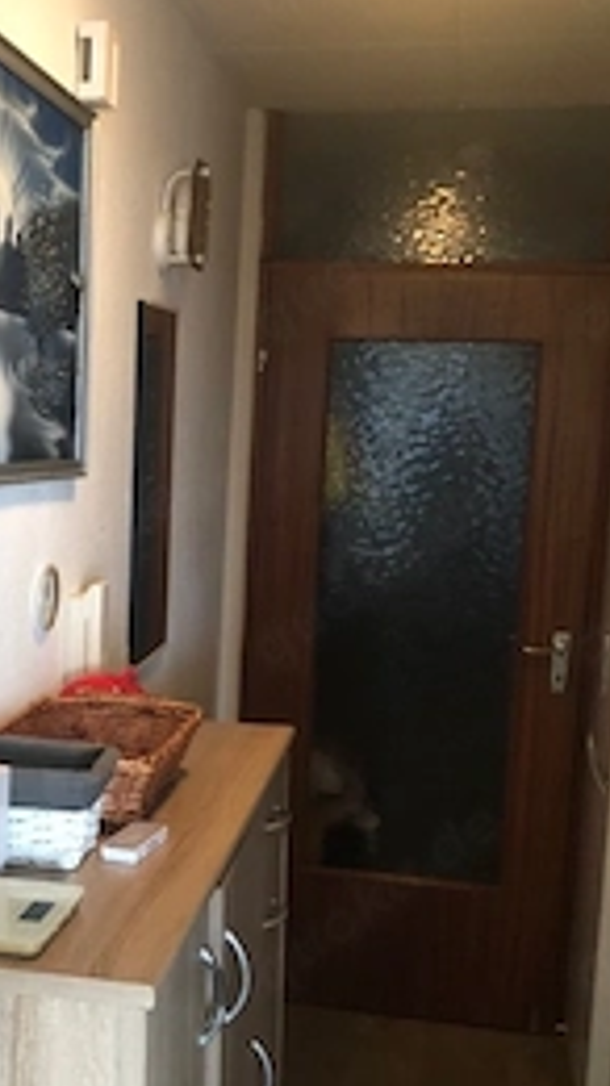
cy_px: 618
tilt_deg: -7.7
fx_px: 1353
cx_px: 146
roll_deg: -1.5
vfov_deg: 43.6
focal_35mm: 47
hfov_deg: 25.1
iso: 100
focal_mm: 3.99
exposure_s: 1/11
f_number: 1.8
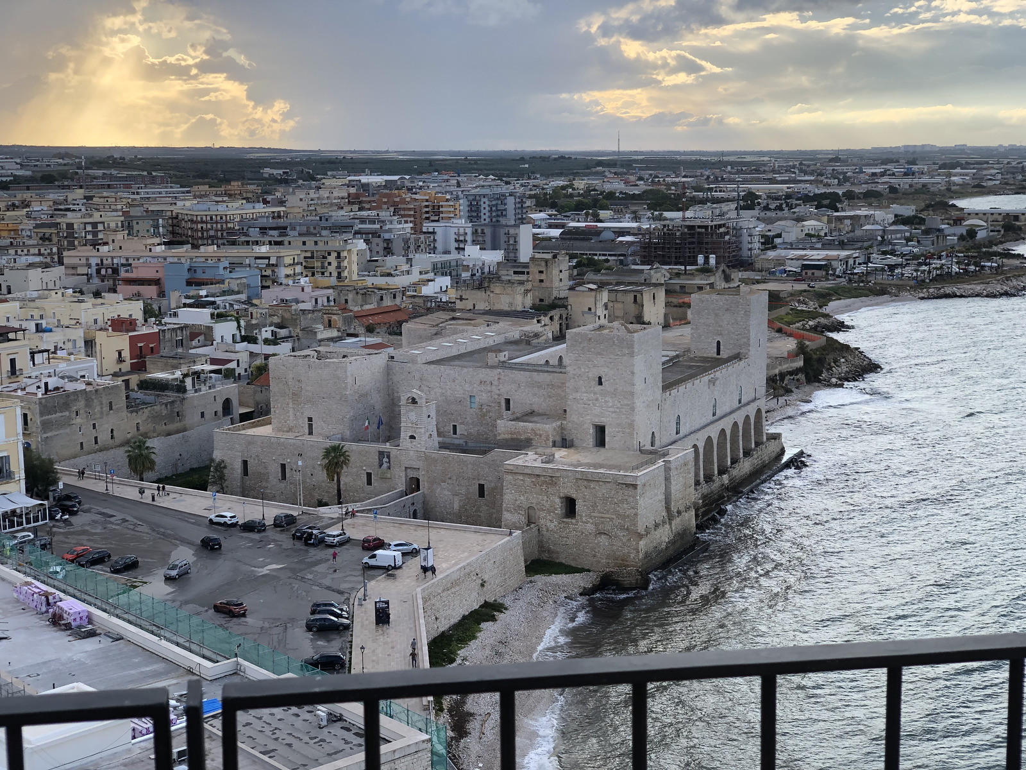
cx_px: 513
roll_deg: +1.1
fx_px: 1541
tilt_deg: -9.0
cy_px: 385
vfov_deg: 28.0
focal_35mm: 52
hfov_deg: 36.8
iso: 16
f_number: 2.4
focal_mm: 6
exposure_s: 1/273
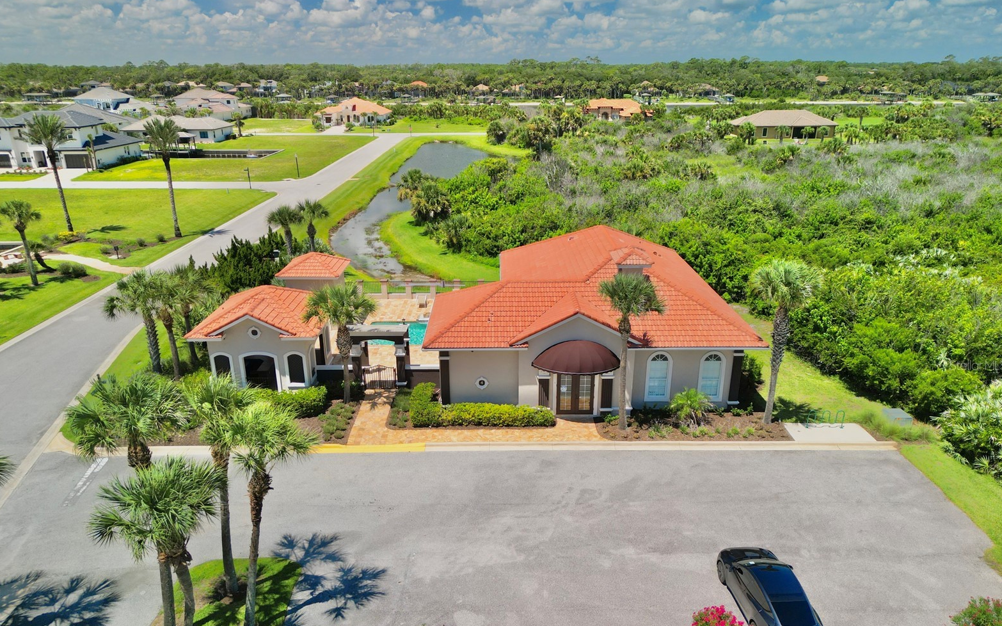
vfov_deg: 47.4
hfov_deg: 70.4
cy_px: 365
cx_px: 498
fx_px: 710
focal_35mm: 26
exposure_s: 1/1500
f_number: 1.7
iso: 100
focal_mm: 6.72
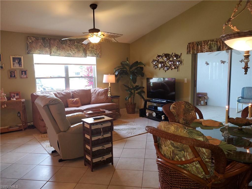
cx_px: 126
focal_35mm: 26
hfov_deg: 67.3
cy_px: 94
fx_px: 189
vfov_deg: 53.1
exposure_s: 1/24
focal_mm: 4.3
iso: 160
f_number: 2.4
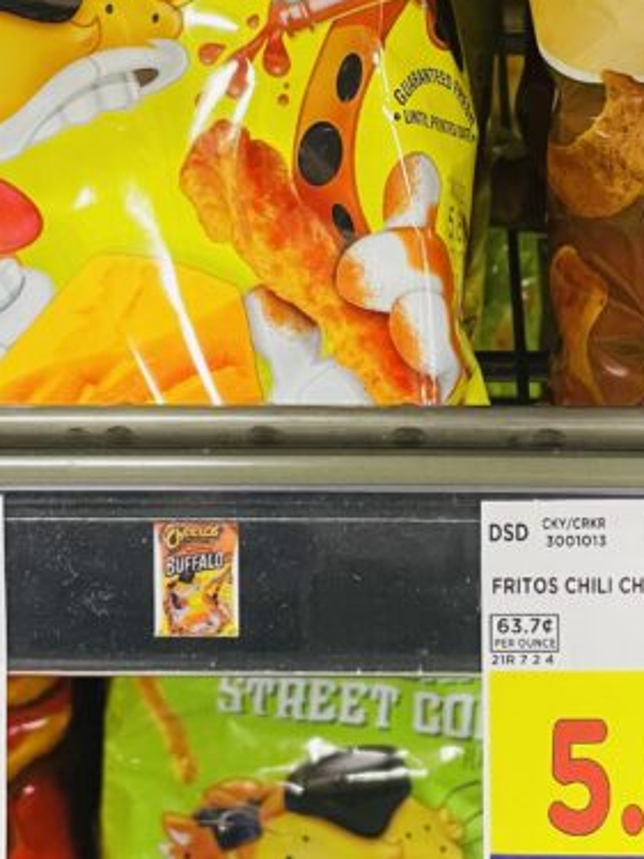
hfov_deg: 20.7
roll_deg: +1.3
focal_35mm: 71
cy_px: 167
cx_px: 401
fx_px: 1762
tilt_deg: -33.9
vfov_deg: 26.9
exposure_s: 1/60
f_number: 1.6
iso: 160
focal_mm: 4.2
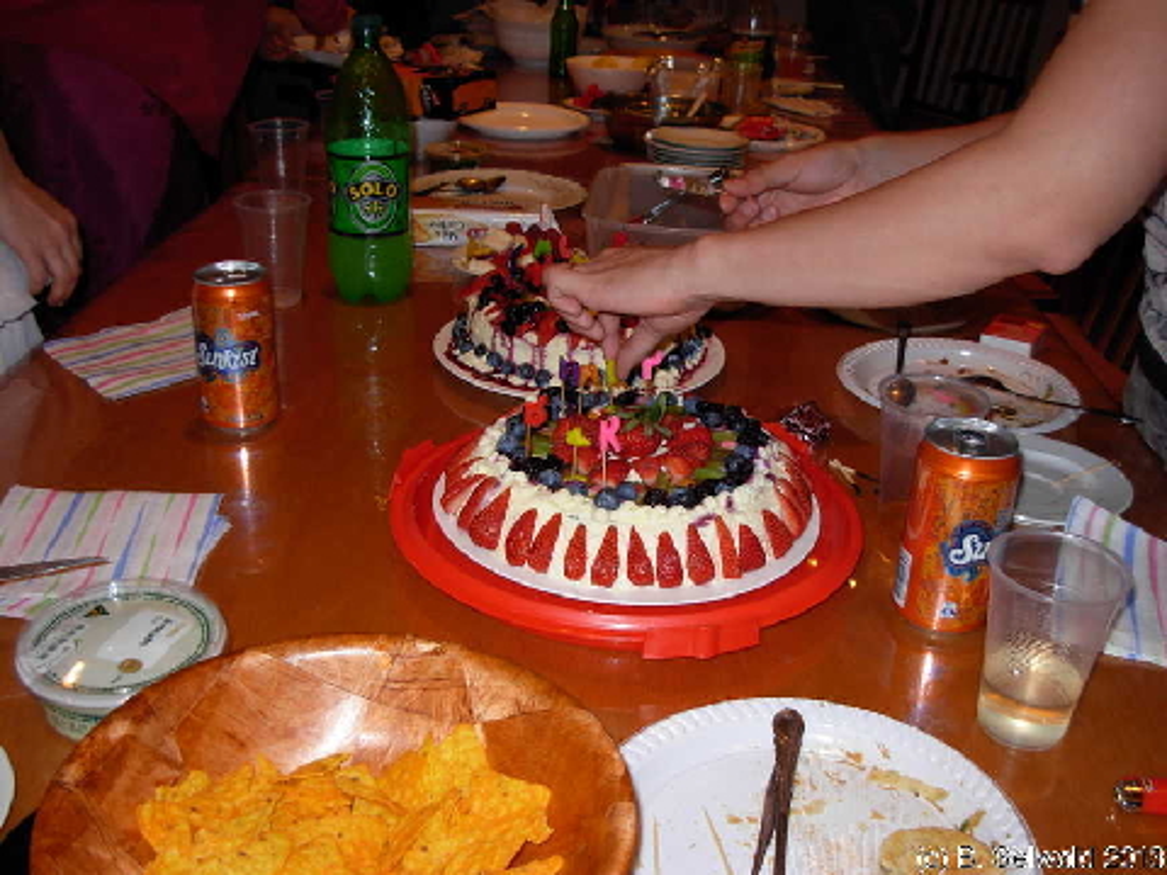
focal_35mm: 38
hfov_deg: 49.0
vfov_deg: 37.7
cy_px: 438
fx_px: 1281
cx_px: 584
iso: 79
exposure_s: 1/22.6
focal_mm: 6.3
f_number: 2.9
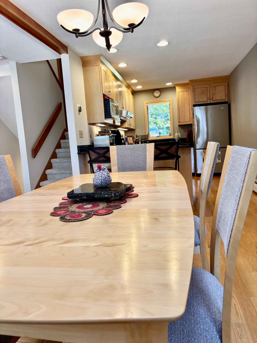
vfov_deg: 67.3
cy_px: 172
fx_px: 257
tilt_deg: -5.7
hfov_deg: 53.1
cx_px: 128
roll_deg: +3.1
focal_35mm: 26
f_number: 1.6
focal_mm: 5.96
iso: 125
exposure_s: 1/120
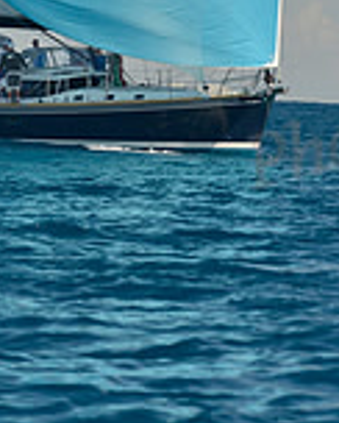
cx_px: 104
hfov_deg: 3.9
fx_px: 5007
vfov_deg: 4.8
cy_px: -270
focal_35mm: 400
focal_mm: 112
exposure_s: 1/500
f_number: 7.1
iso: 200
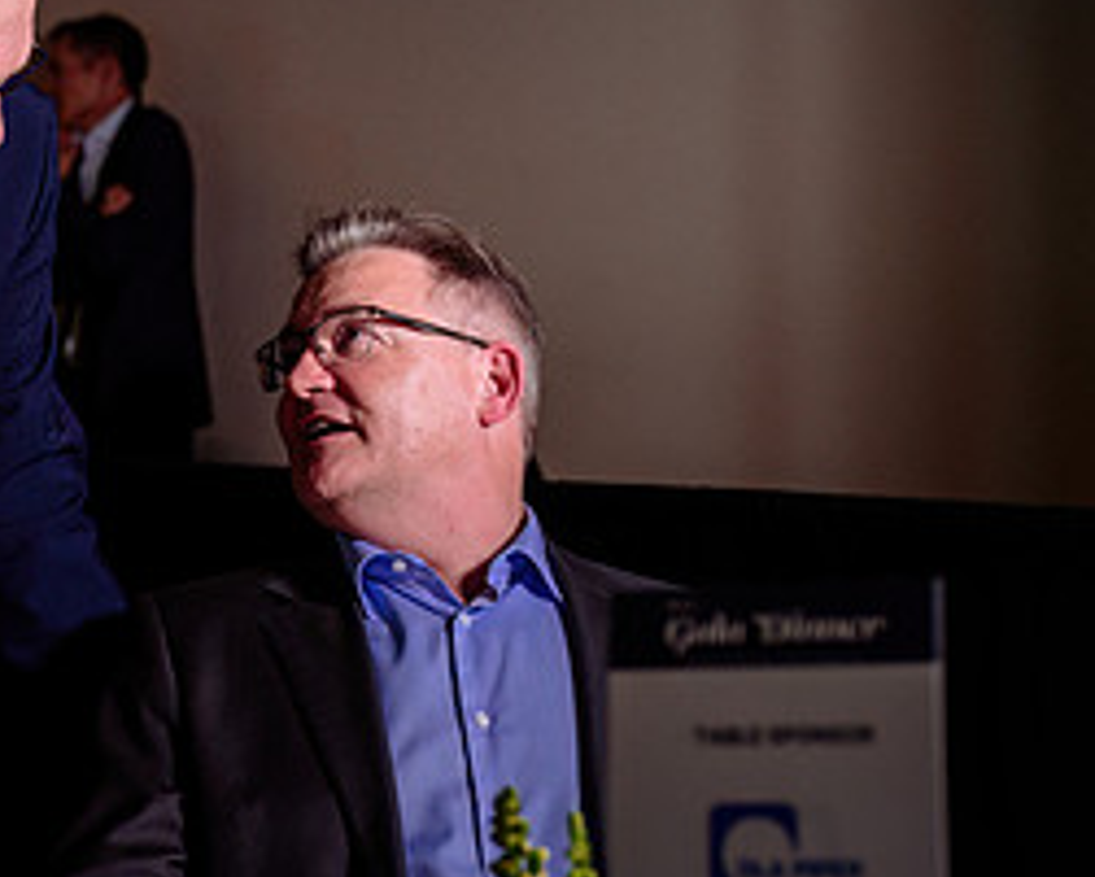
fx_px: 3339
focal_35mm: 103
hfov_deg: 18.3
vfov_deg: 15.0
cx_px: 92
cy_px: 497
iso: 1000
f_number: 3.5
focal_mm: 42
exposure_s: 1/125
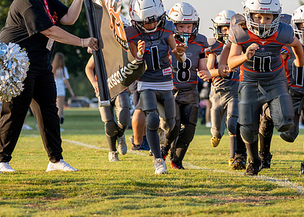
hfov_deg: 9.3
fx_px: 1873
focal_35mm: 217
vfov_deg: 6.6
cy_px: 53
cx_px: 240
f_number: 2.8
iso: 500
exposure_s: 1/2500
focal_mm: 84
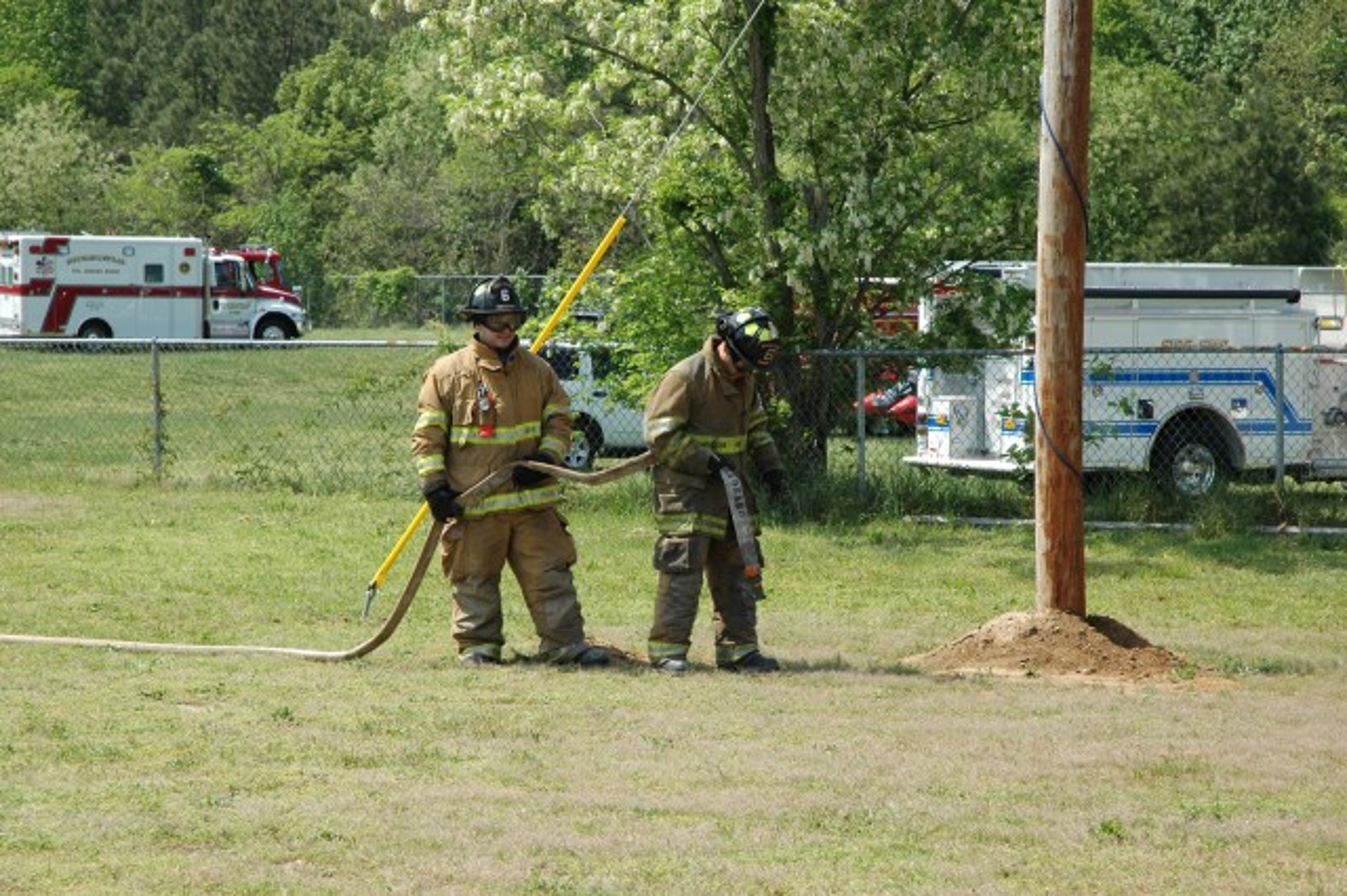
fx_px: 3927
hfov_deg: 19.5
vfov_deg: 13.0
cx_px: 674
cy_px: 448
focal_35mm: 105
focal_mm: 70
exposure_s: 1/250
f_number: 8
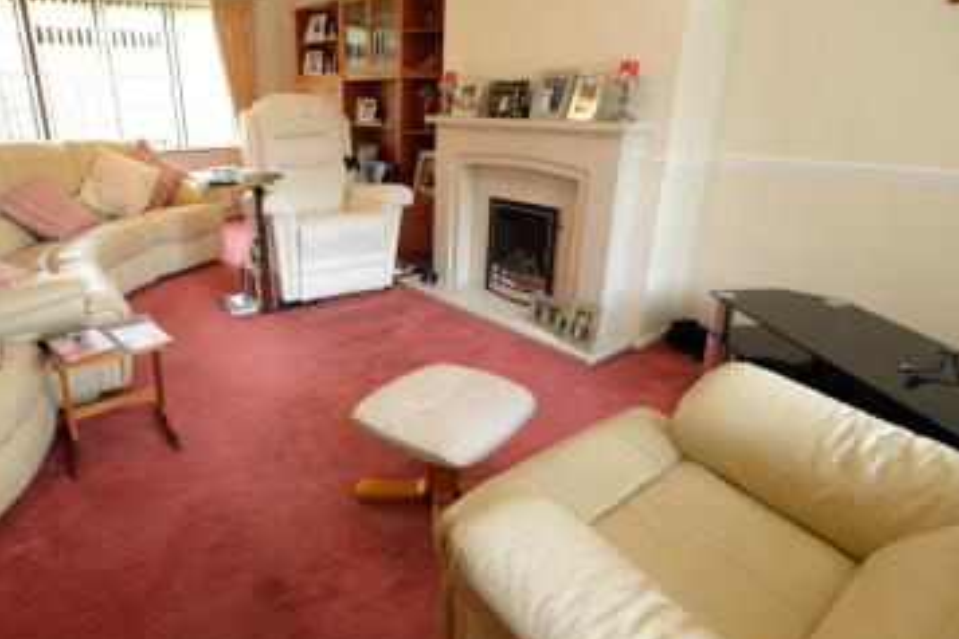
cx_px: 376
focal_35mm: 20
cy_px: 286
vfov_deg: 61.8
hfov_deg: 82.8
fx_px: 533
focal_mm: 10
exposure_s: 1/58
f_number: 4
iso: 800
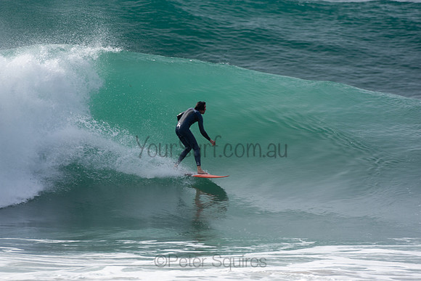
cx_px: 210
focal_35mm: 750
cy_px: 140
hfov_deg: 2.7
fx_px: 8772
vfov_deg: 1.8
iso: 125
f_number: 5.6
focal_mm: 500
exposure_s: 1/640
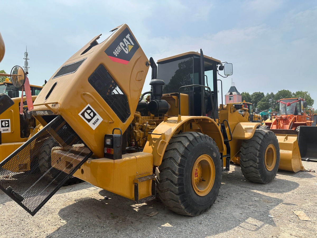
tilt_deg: +4.3
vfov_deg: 56.8
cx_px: 158
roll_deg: +0.0
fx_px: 220
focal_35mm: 24
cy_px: 119
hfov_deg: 71.6
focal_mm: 6.86
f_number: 1.78
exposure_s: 1/4348
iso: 80
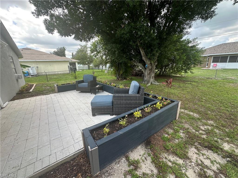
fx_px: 96
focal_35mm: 14
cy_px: 89
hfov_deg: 102.1
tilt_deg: -14.9
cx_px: 119
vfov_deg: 85.7
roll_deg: +2.2
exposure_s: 1/278
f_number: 2.2
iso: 40
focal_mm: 2.22
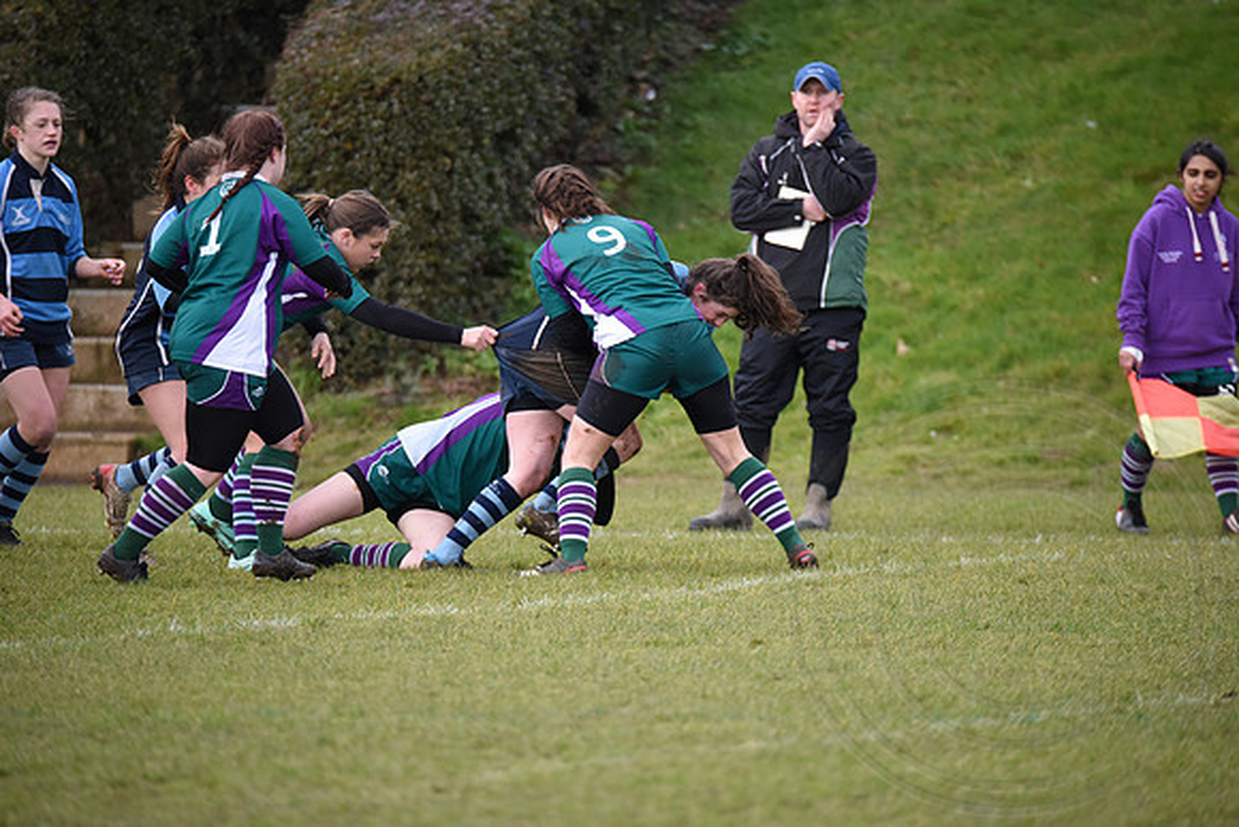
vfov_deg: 2.8
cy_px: 414
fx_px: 16867
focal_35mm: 490
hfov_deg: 4.2
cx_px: 620
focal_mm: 490
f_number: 6.3
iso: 2000
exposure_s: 1/1250
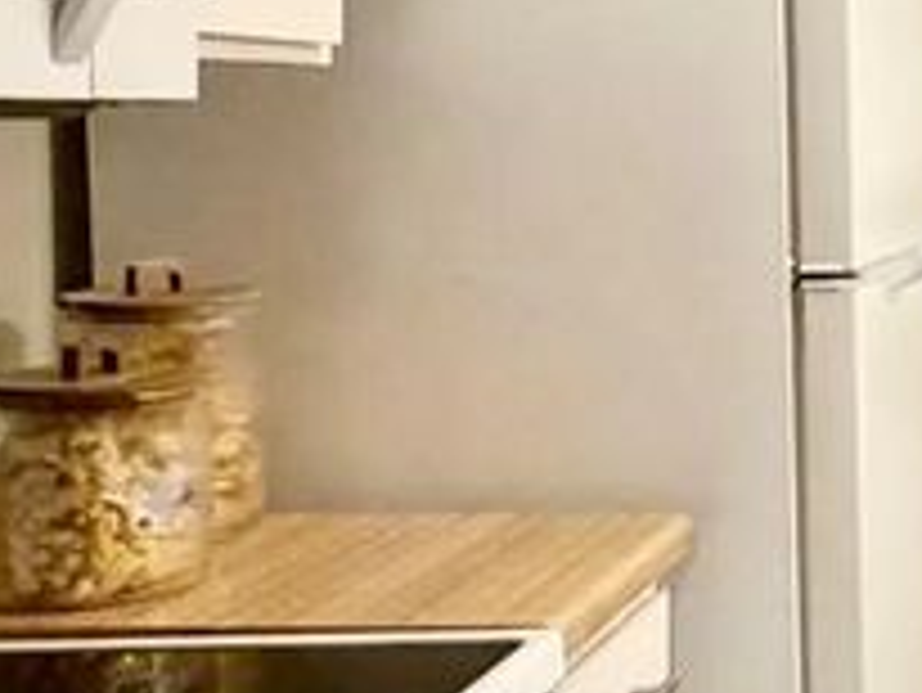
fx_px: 1866
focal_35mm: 70
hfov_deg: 23.1
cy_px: 189
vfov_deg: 20.9
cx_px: 1340
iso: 250
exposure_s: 1/60
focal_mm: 2.22
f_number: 2.2
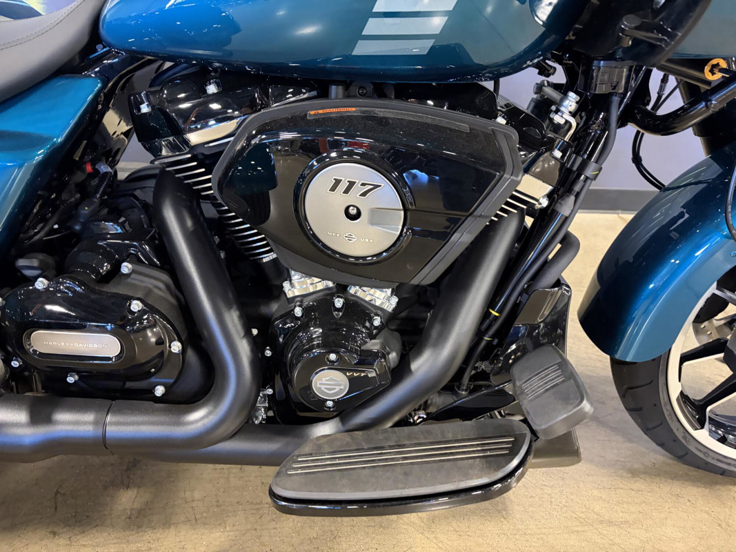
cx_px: 368
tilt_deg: -26.2
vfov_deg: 53.1
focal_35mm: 26
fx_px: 553
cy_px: 276
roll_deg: -0.4
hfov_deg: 67.3
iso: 500
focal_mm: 5.96
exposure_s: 1/30
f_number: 1.6
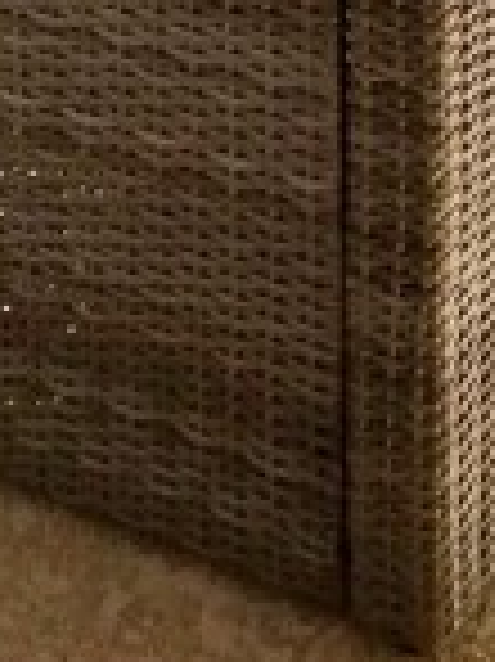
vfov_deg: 11.1
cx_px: 320
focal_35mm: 146
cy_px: -1000
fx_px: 2788
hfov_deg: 10.1
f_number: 1.8
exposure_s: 1/2283
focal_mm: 3.99
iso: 20
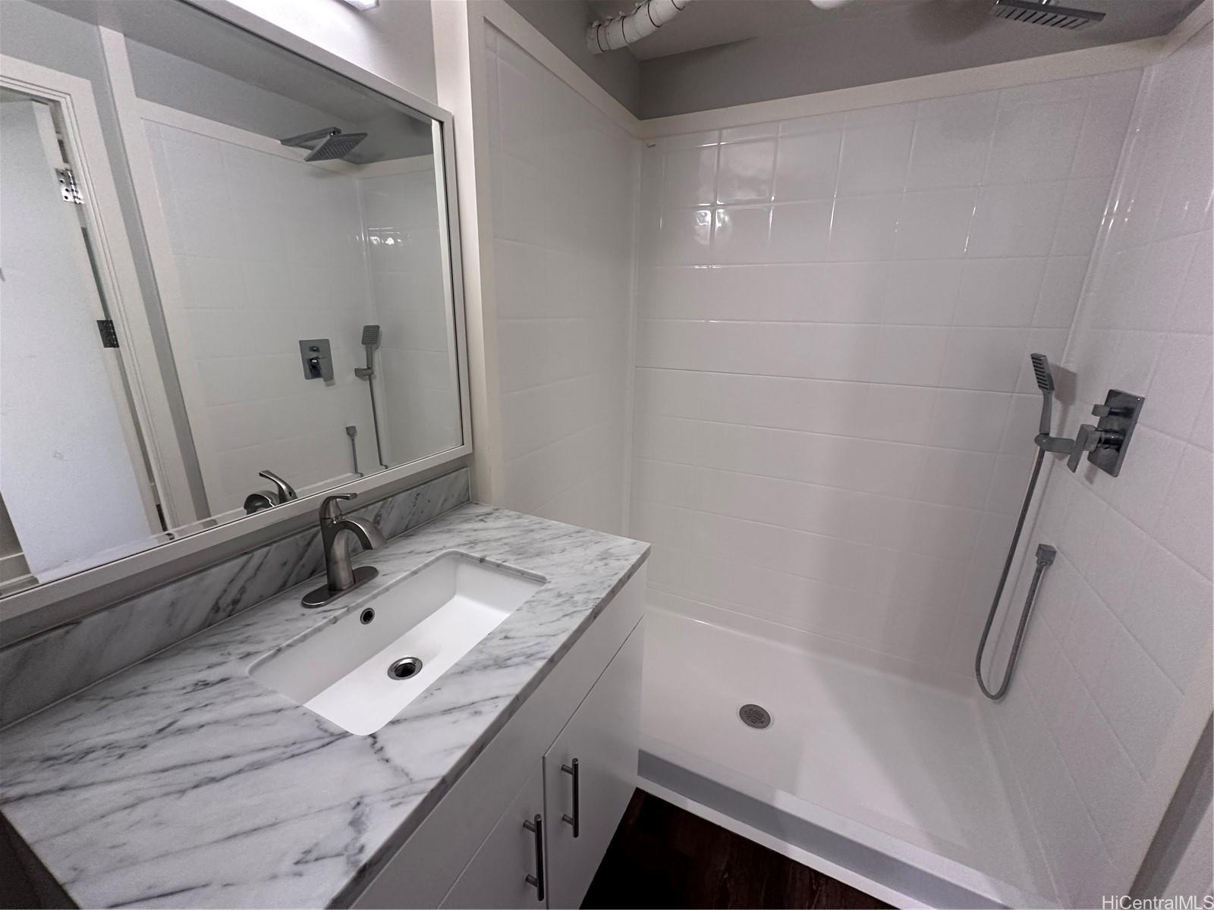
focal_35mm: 14
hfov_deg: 102.1
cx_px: 607
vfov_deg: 85.7
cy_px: 455
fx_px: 491
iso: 250
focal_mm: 2.22
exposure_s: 1/120
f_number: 2.2
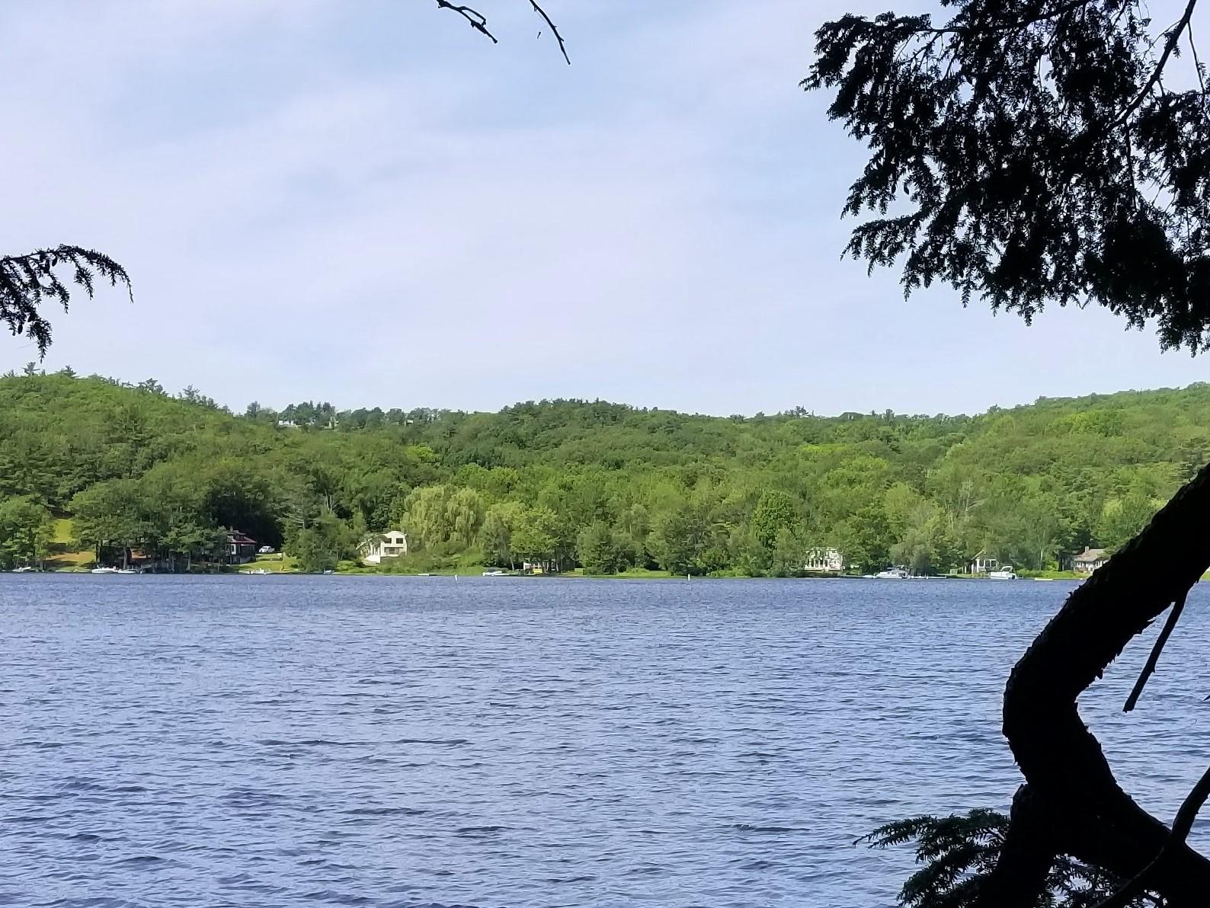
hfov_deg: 67.3
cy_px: 454
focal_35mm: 26
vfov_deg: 53.1
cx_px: 605
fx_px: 909
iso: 50
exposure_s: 1/2288
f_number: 1.7
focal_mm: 4.25
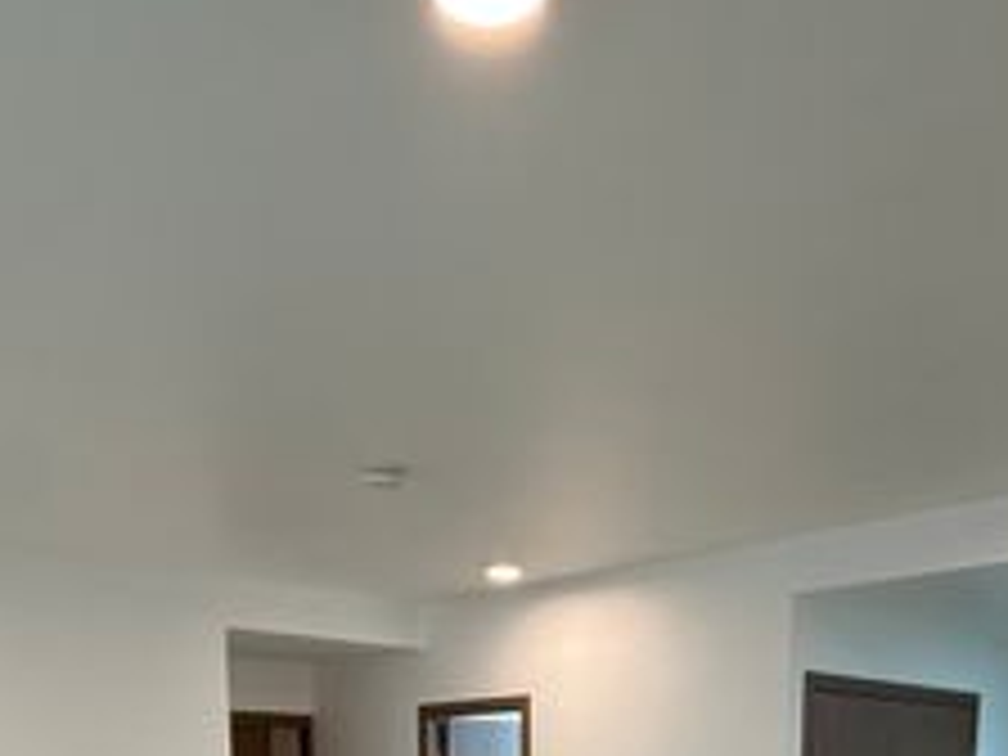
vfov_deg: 28.9
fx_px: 1165
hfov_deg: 46.8
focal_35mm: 40
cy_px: 994
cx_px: 490
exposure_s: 1/120
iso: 320
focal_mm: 2.22
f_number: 2.2
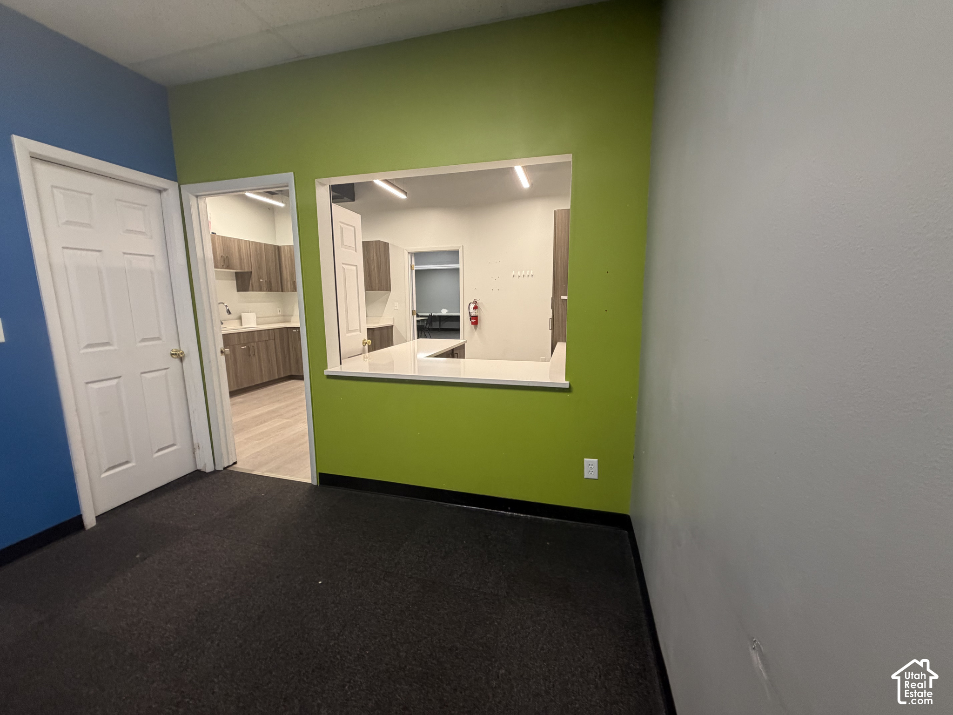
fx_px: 385
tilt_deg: -7.6
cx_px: 476
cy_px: 358
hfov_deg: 102.1
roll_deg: +1.5
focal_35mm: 14
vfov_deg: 85.7
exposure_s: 1/120
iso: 320
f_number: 2.2
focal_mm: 2.22
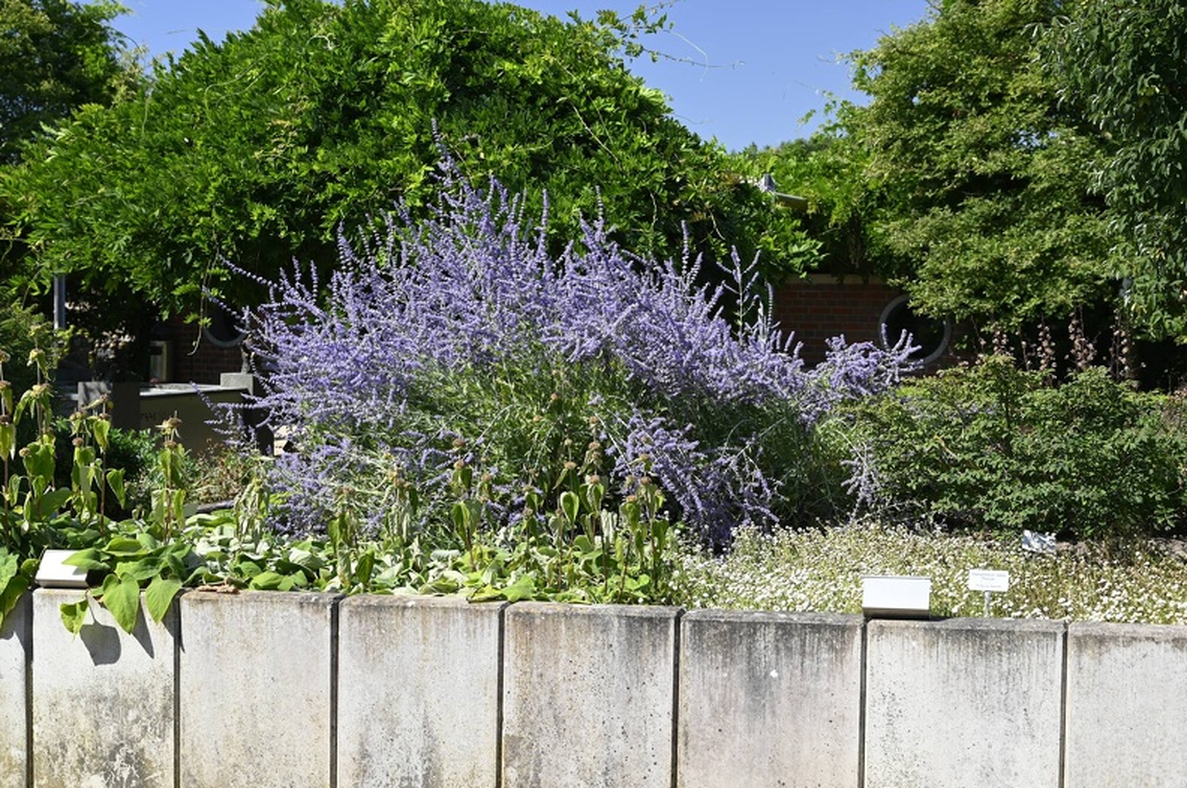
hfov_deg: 40.4
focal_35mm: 49
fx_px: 1614
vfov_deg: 27.5
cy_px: 394
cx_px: 594
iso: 180
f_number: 5.6
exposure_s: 1/250
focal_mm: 49
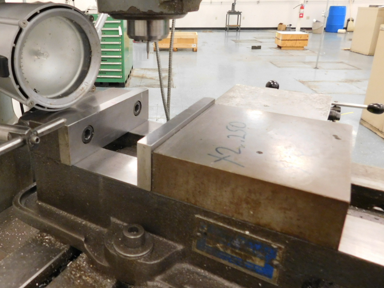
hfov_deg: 57.0
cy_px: 112
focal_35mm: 31
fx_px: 344
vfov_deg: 45.1
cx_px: 126
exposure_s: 1/30
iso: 320
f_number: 3
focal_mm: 4
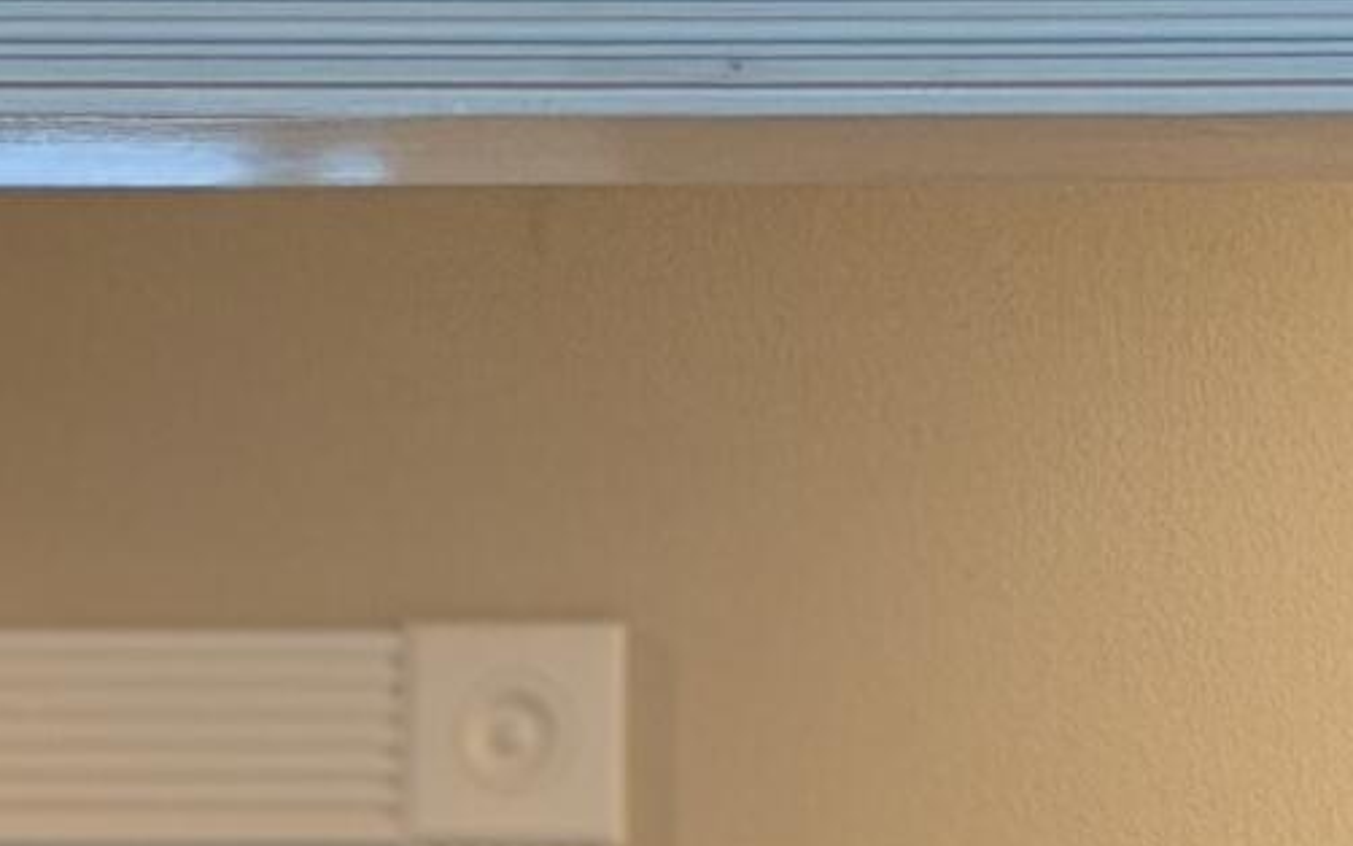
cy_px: 2915
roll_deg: +0.7
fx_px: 11212
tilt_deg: -4.7
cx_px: 313
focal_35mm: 304
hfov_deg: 6.9
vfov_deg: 4.1
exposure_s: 1/60
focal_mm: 6.76
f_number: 1.78
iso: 160
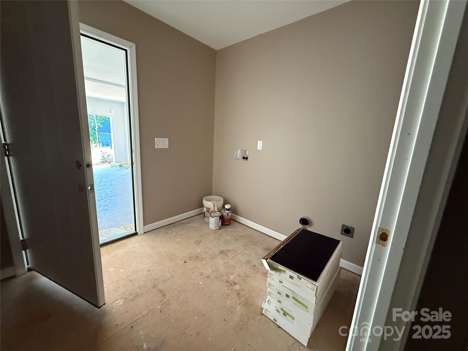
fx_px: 189
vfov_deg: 85.7
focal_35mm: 14
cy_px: 176
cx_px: 234
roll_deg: -3.1
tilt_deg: -11.0
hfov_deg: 102.1
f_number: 2.2
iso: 800
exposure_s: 1/60
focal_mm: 2.22
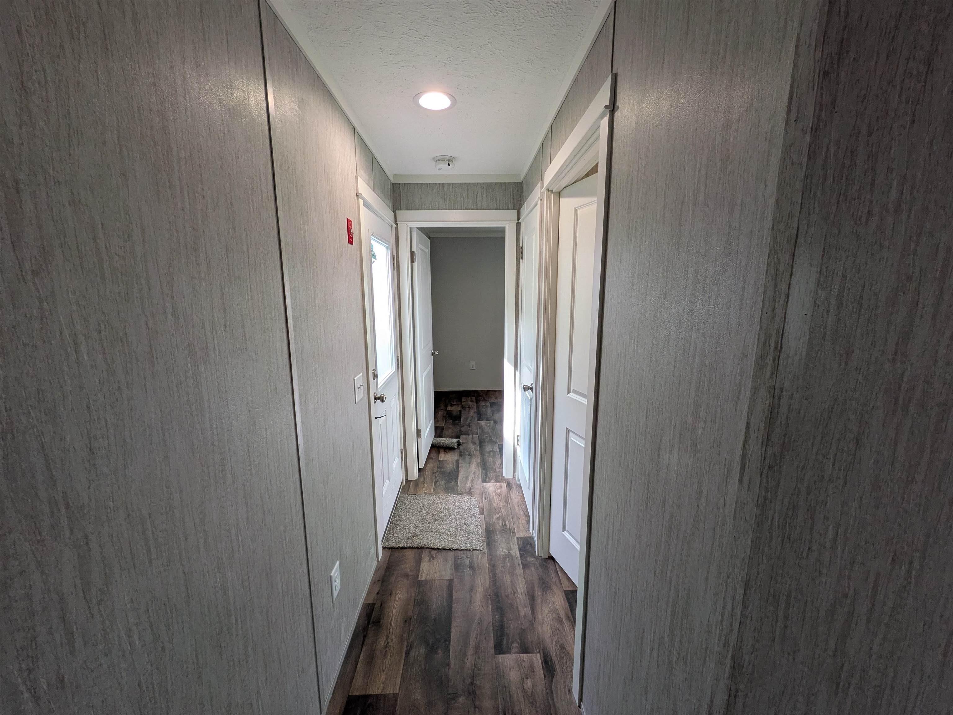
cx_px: 476
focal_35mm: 14
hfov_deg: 102.1
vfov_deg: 85.7
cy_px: 358
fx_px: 385
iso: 61
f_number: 2.2
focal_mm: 1.83
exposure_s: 1/120
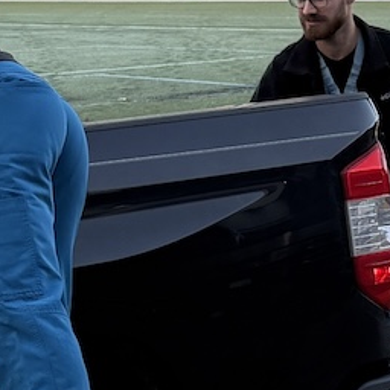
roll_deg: +3.1
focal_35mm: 166
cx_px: 558
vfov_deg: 10.5
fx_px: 2116
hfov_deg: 10.2
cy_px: 282
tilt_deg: -9.0
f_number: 1.78
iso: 100
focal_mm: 6.76
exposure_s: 1/315
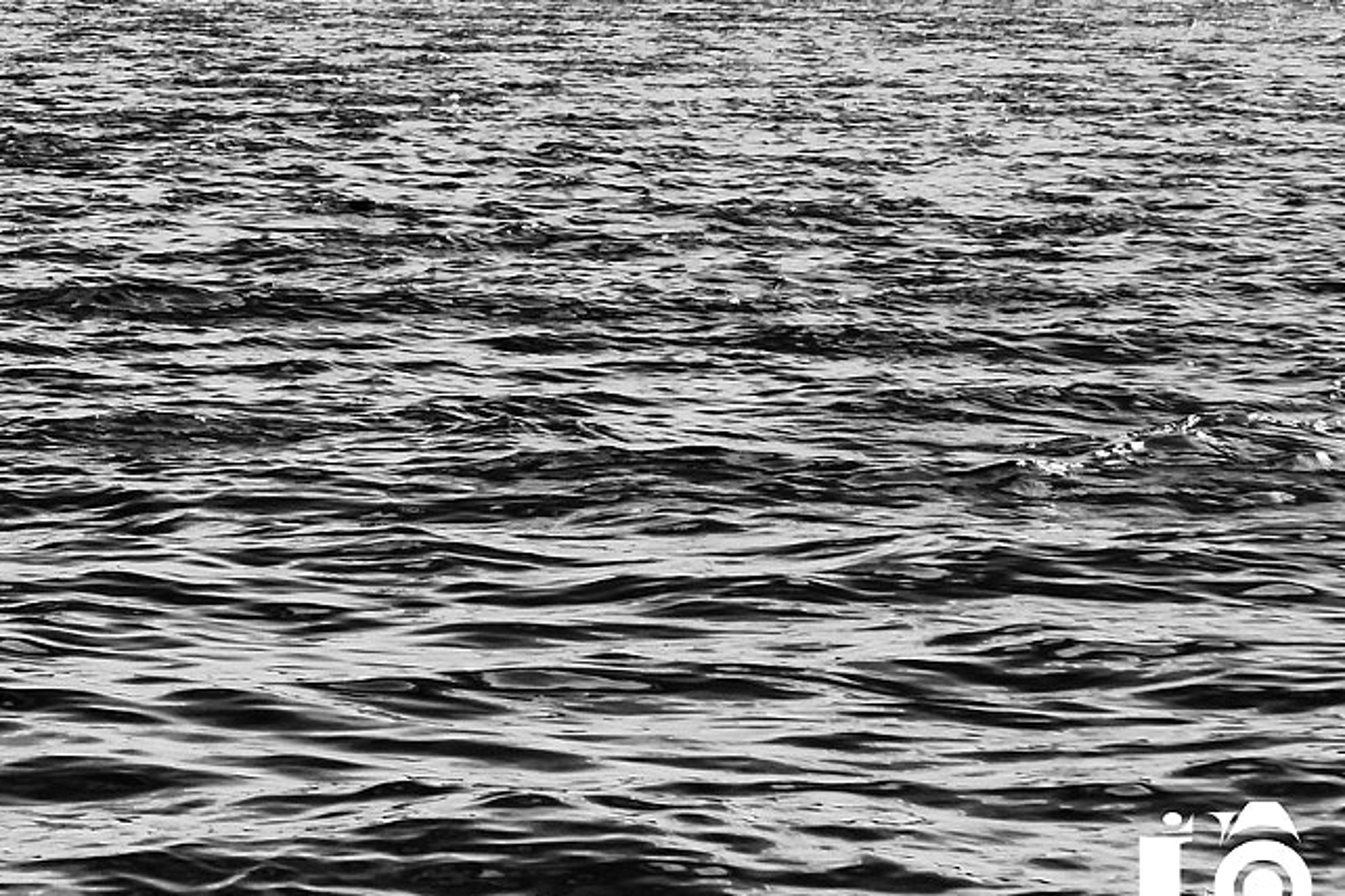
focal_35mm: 157
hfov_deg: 12.8
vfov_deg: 8.7
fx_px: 5865
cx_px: -182
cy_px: -90
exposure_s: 1/2000
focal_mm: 22.9
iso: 125
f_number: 4
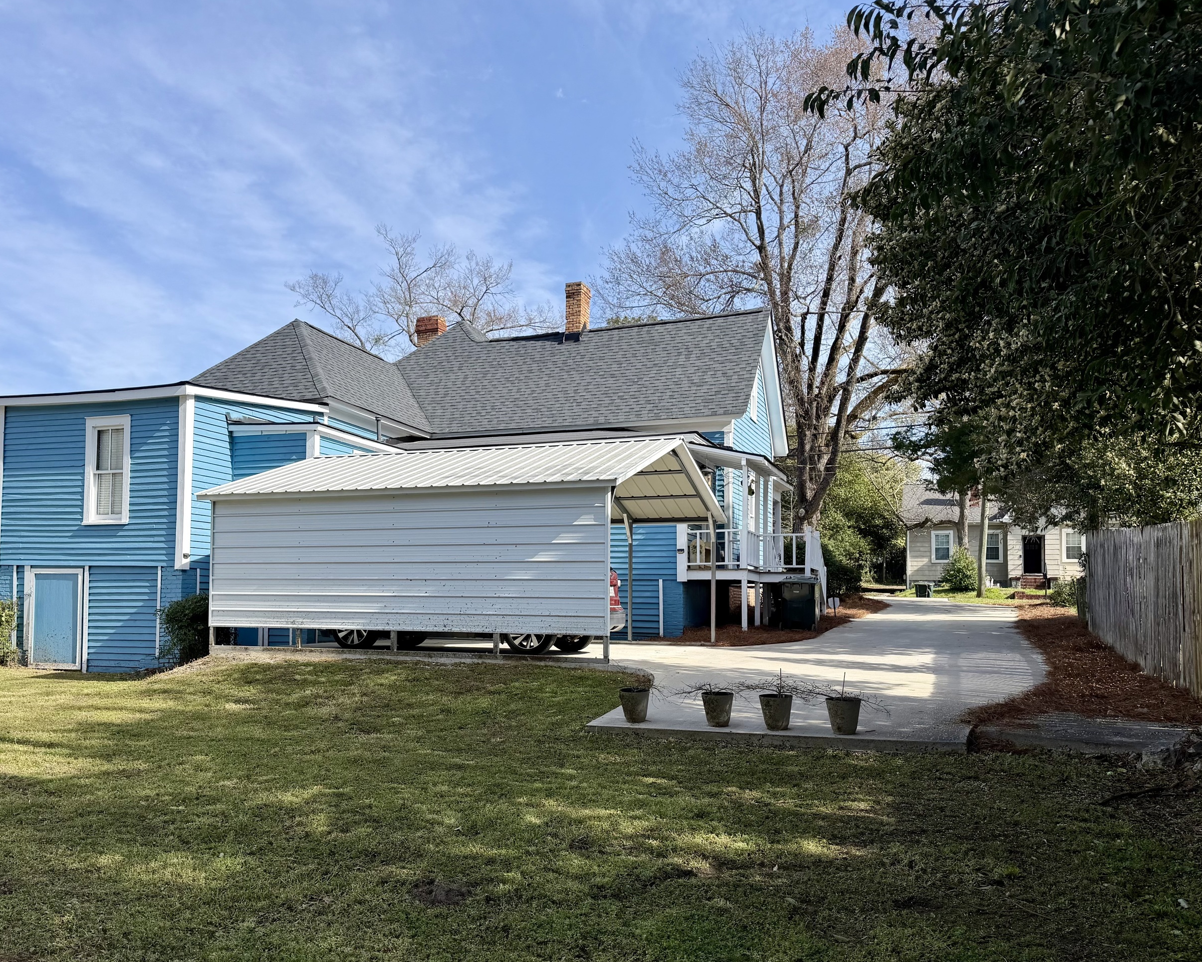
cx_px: 479
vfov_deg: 48.4
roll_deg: +0.1
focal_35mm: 30
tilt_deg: +3.9
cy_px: 548
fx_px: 1067
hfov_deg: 58.3
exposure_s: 1/3021
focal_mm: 6.76
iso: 80
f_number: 1.78
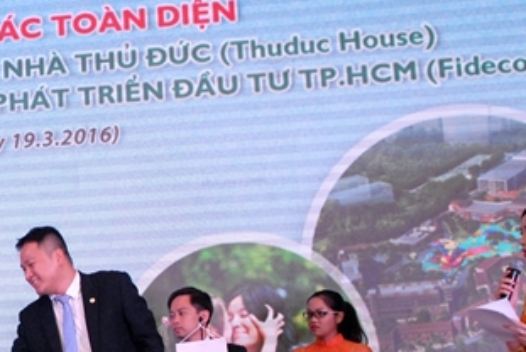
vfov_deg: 16.6
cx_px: -14
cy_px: 279
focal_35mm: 82
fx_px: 1199
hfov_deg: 23.6
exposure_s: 1/160
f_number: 5
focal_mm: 22
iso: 640
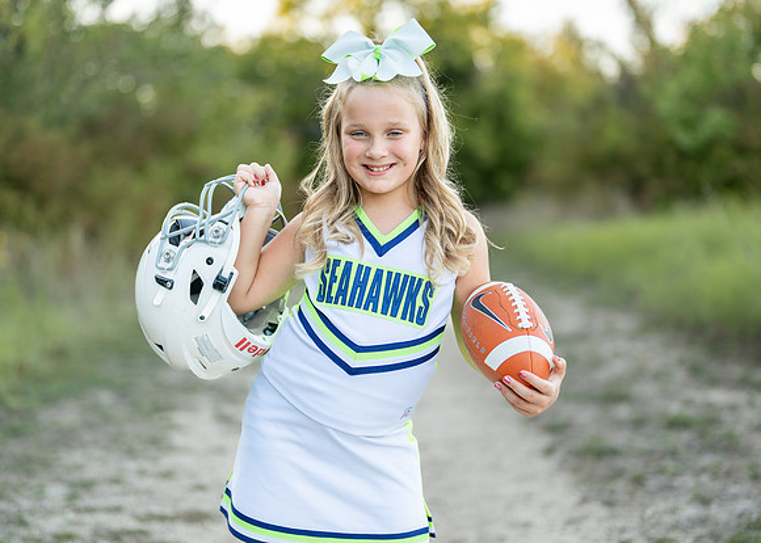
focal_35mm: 60
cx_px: 383
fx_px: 1294
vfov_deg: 23.7
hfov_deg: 32.8
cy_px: 264
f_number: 1.2
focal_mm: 50
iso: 100
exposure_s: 1/640
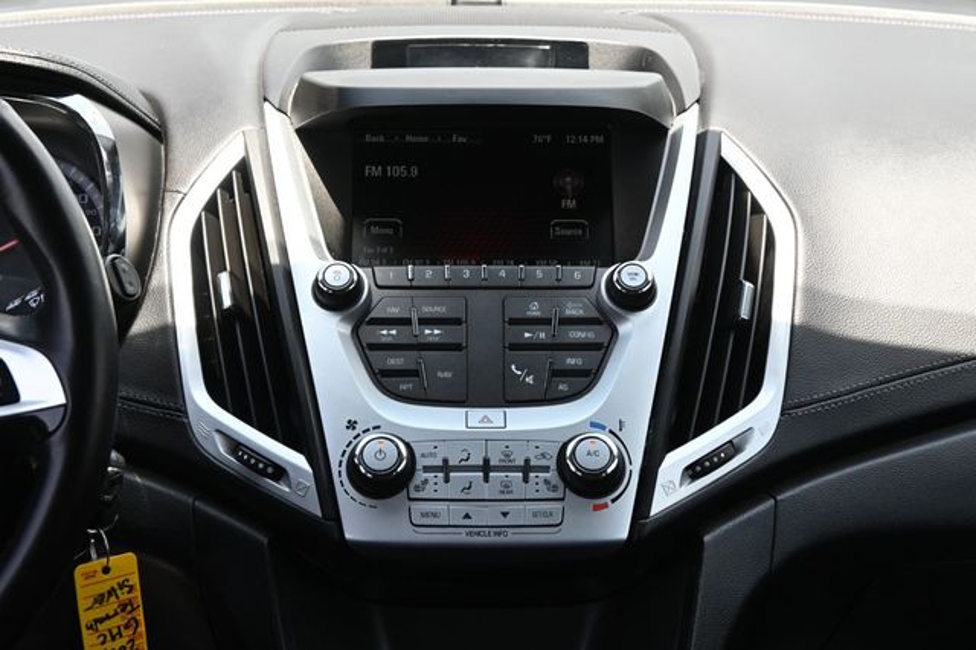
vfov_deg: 18.2
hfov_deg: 27.0
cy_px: 325
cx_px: 488
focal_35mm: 75
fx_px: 2032
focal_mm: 50
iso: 450
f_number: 6.3
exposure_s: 1/125
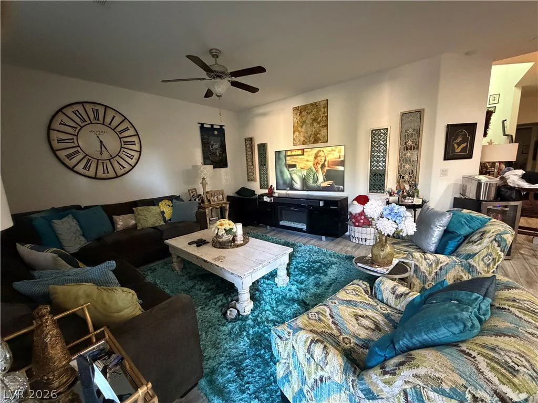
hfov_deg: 102.1
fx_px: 218
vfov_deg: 85.7
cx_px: 269
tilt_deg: -10.4
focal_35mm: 14
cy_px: 202
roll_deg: +2.9
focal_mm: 2.22
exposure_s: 1/60
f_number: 2.2
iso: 1250
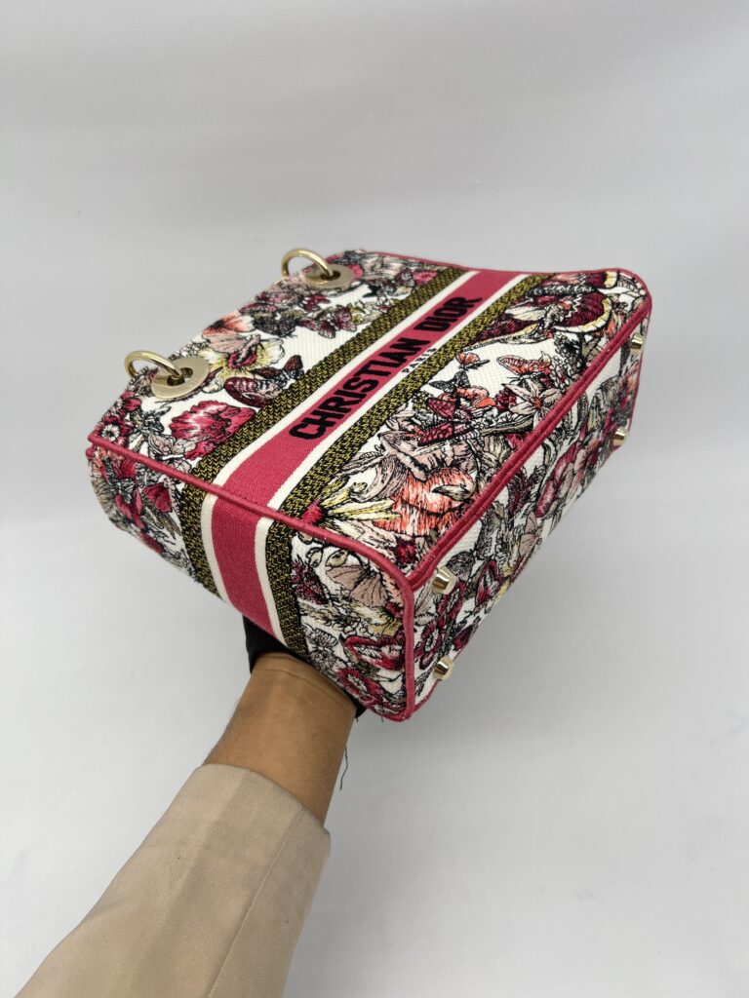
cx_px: 374
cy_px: 499
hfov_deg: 53.1
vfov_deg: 67.3
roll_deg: +8.0
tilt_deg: -40.0
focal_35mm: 26
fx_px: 750
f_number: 1.5
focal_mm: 5.7
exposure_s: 1/110
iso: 32
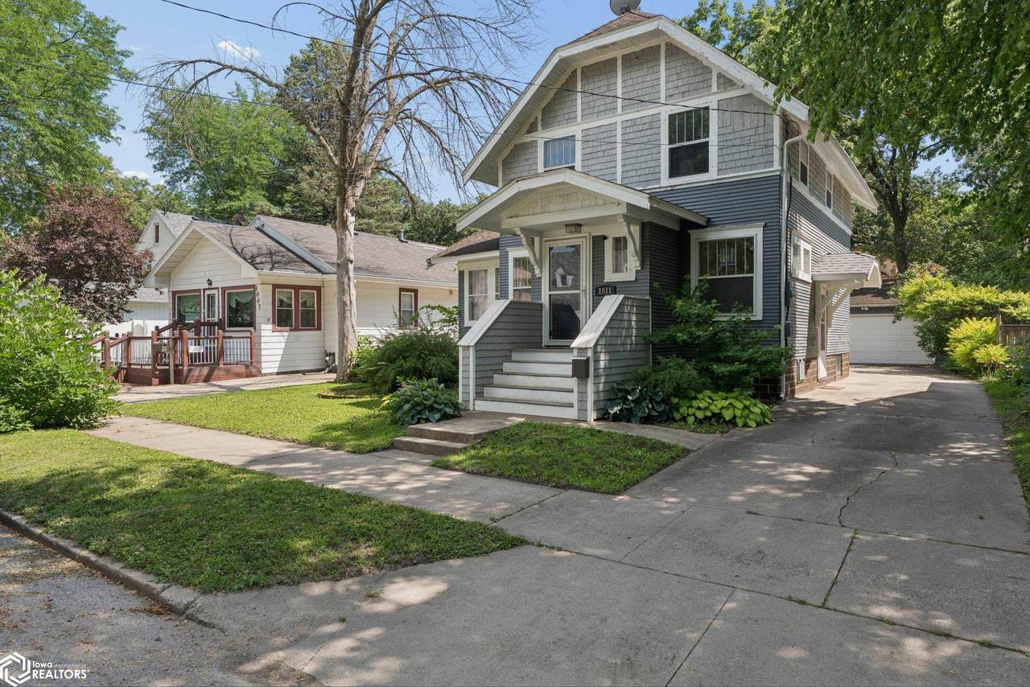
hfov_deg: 80.4
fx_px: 610
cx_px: 515
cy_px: 344
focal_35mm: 21
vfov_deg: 58.8
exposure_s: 1/200
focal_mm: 14.2
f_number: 8
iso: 200
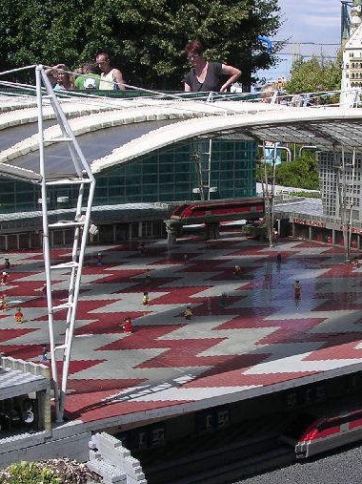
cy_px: 275
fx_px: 837
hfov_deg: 24.3
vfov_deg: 32.1
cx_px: 249
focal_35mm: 60
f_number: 5.6
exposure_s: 1/370
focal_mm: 5.8
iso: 100
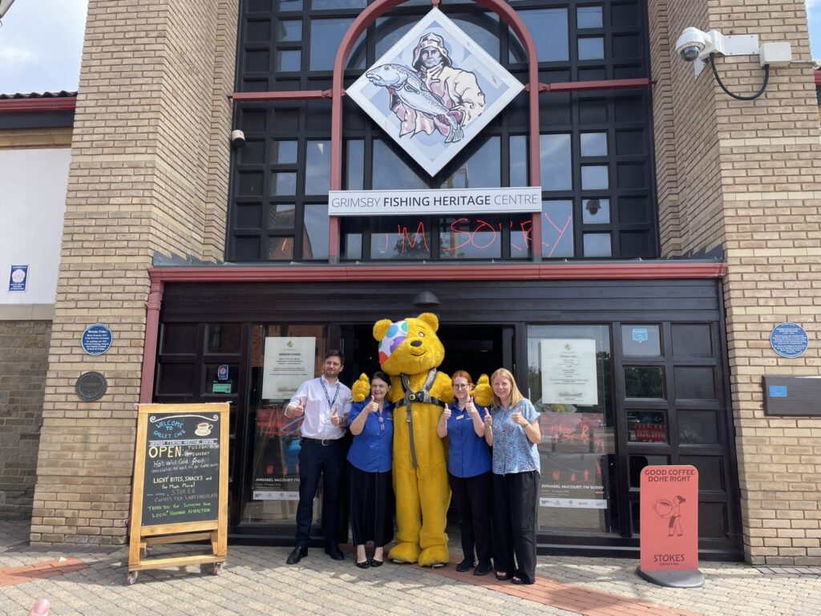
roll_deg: +0.0
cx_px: 410
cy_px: 308
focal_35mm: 26
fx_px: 617
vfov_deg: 53.1
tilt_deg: +10.2
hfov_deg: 67.3
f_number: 1.6
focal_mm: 4.2
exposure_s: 1/1221
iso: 32
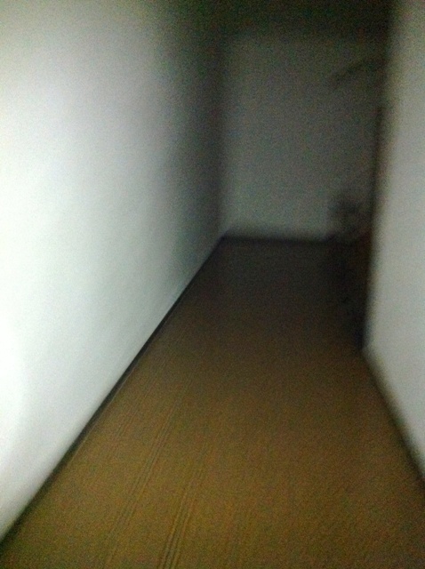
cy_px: 284
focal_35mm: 35
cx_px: 212
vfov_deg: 52.7
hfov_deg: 40.6
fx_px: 574
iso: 1000
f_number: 2.8
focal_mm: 3.85
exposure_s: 1/15
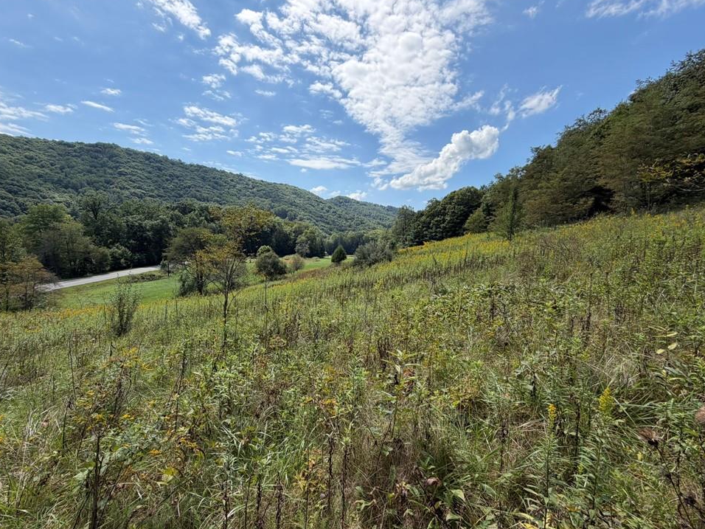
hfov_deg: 98.1
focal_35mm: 15
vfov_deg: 81.7
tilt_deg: -7.1
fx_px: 305
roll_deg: -3.2
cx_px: 333
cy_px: 273
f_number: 2.2
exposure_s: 1/901
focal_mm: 2.22
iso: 20
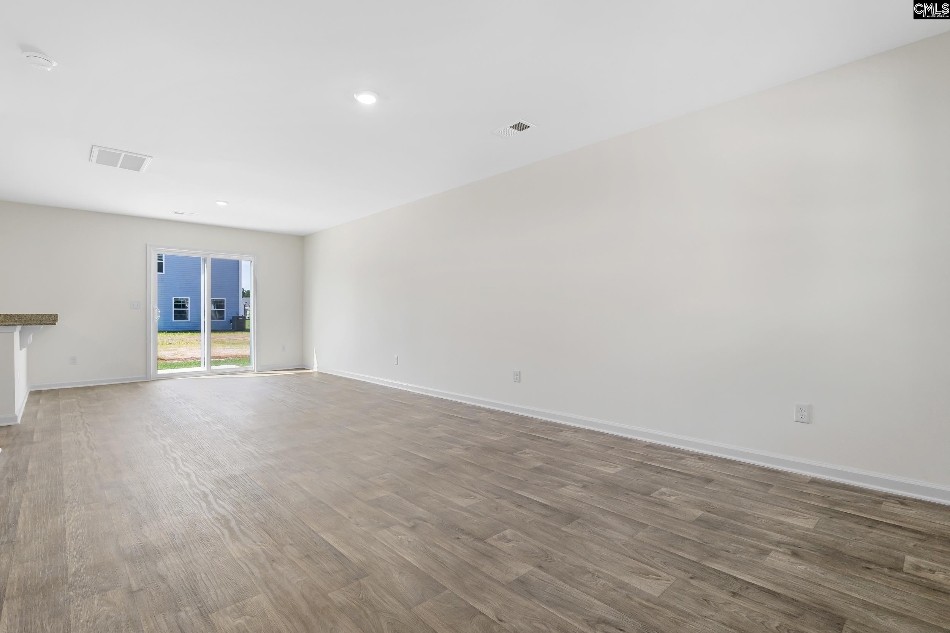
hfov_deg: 95.0
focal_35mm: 16
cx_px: 475
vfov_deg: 72.1
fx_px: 435
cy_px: 316
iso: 200
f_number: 6.3
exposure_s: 1/15
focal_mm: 11
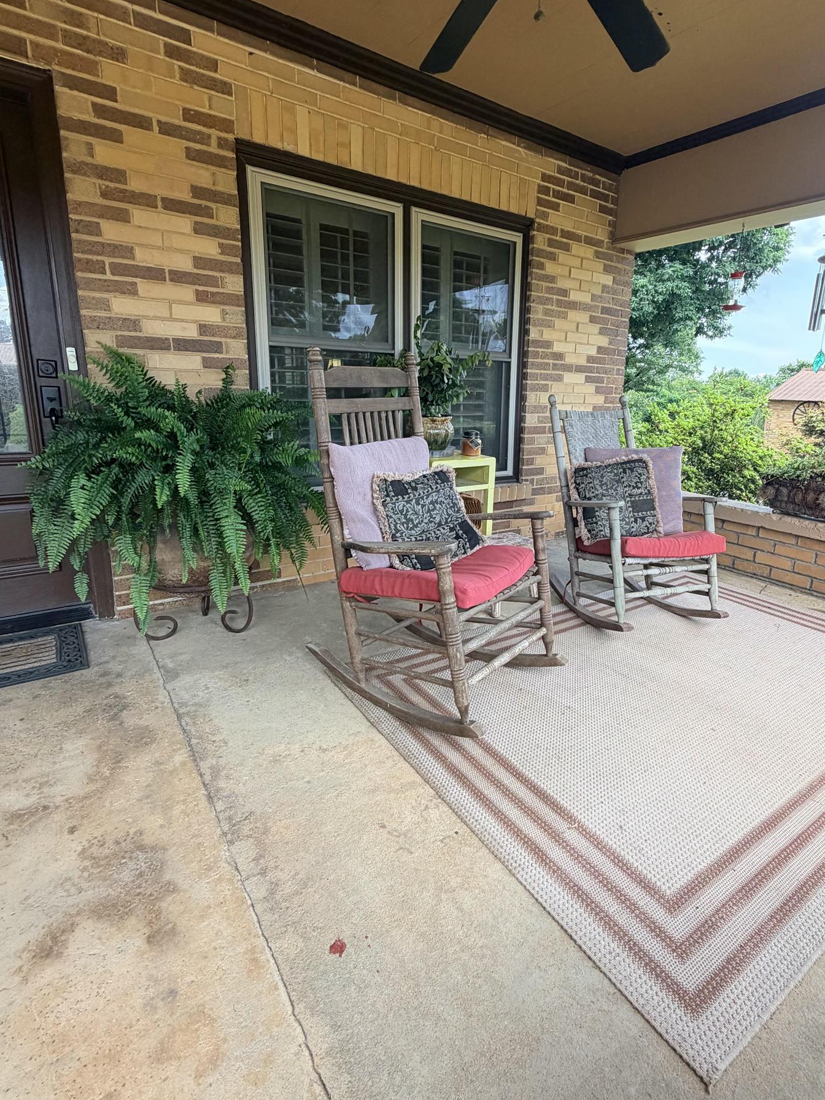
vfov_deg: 87.7
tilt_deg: -13.4
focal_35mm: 18
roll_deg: -0.7
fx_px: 572
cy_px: 525
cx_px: 462
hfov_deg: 71.3
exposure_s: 1/185
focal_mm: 2.22
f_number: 2.2
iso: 64
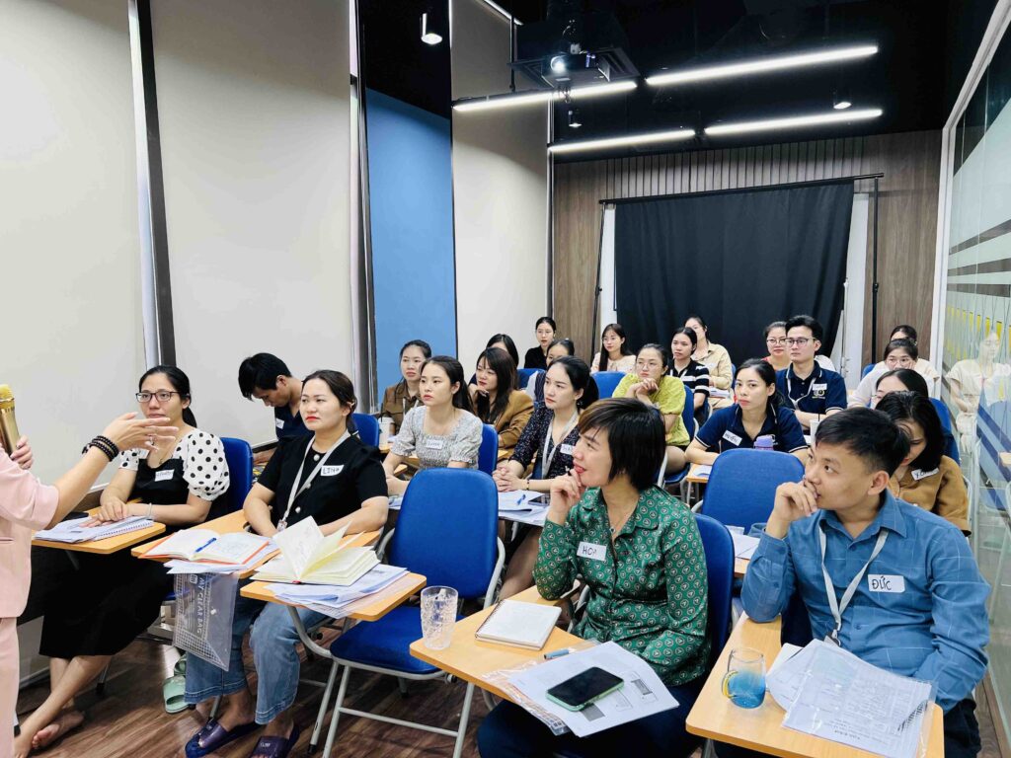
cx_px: 506
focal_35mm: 26
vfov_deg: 53.1
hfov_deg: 67.3
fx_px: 759
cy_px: 379
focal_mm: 5.7
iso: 80
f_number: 1.5
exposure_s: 1/60
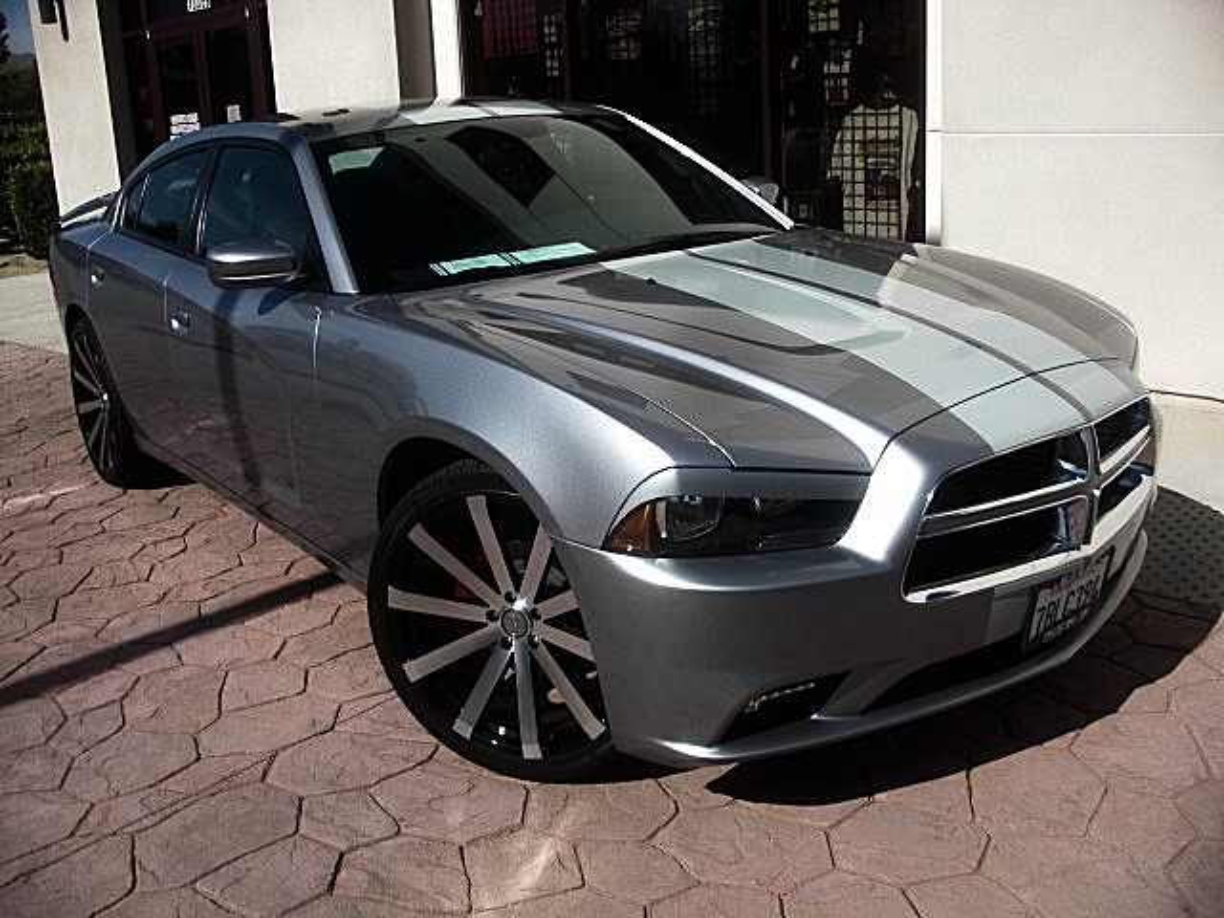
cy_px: 459
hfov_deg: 51.4
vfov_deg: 39.7
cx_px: 612
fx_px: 1273
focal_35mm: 36
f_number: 7.9
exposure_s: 1/125
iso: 50
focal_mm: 6.3
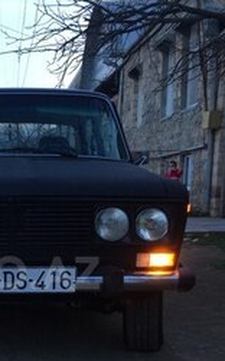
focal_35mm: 61
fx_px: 599
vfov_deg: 32.8
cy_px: 273
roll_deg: -0.3
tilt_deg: -9.8
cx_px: -12
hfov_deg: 20.4
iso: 32
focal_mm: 4.15
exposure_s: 1/50
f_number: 2.2
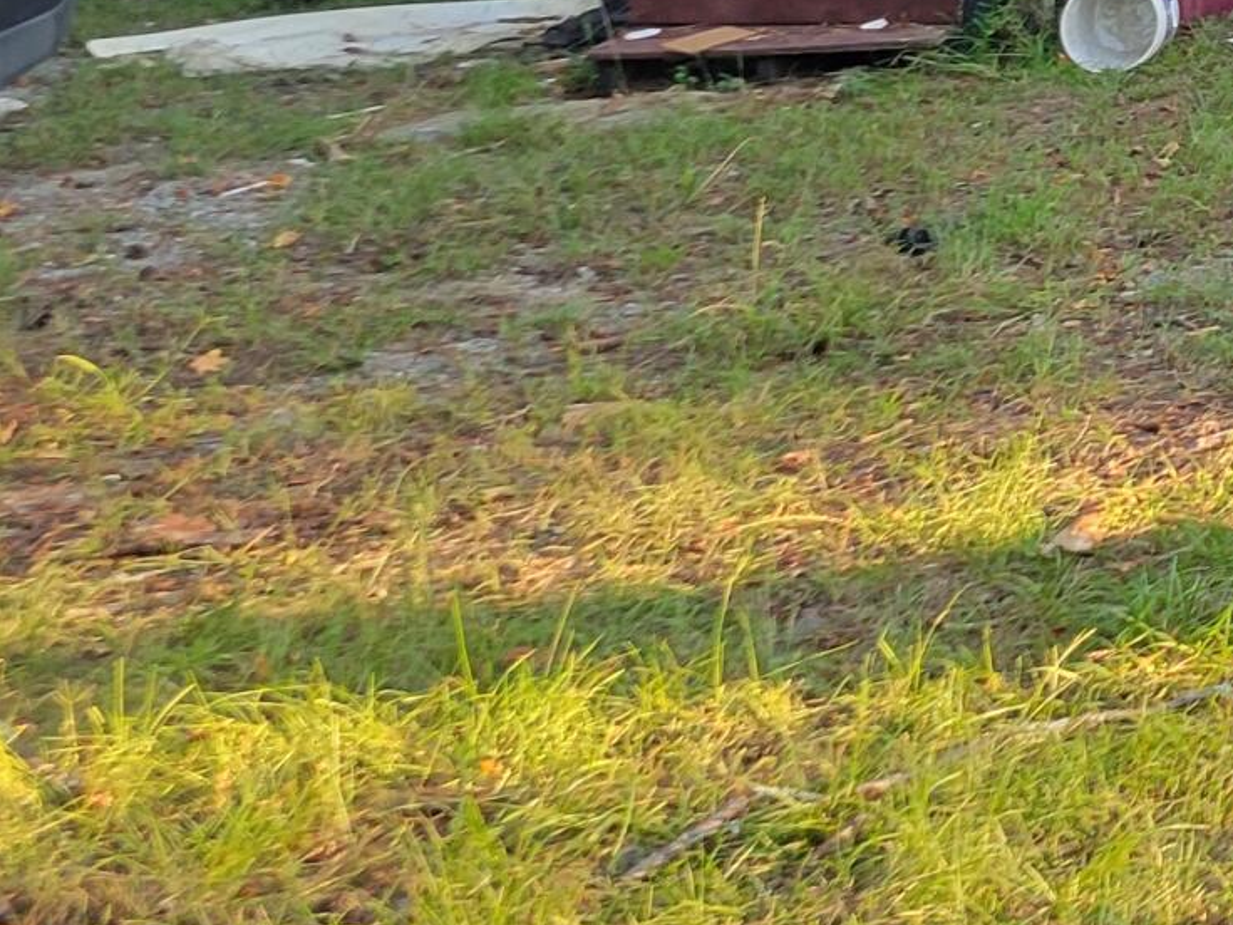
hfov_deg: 15.6
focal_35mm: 106
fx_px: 3776
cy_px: -741
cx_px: 2297
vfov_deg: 12.7
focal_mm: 5.4
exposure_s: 1/120
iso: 80
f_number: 1.8
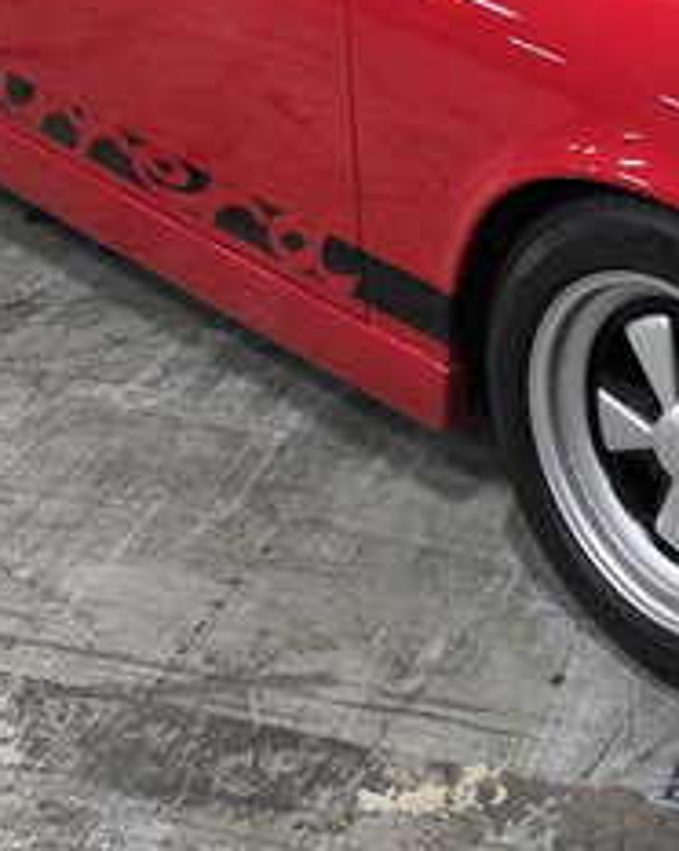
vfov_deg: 25.3
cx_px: 683
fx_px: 1861
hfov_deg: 20.0
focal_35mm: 74
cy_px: 183
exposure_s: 1/120
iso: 320
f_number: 1.7
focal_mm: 6.3
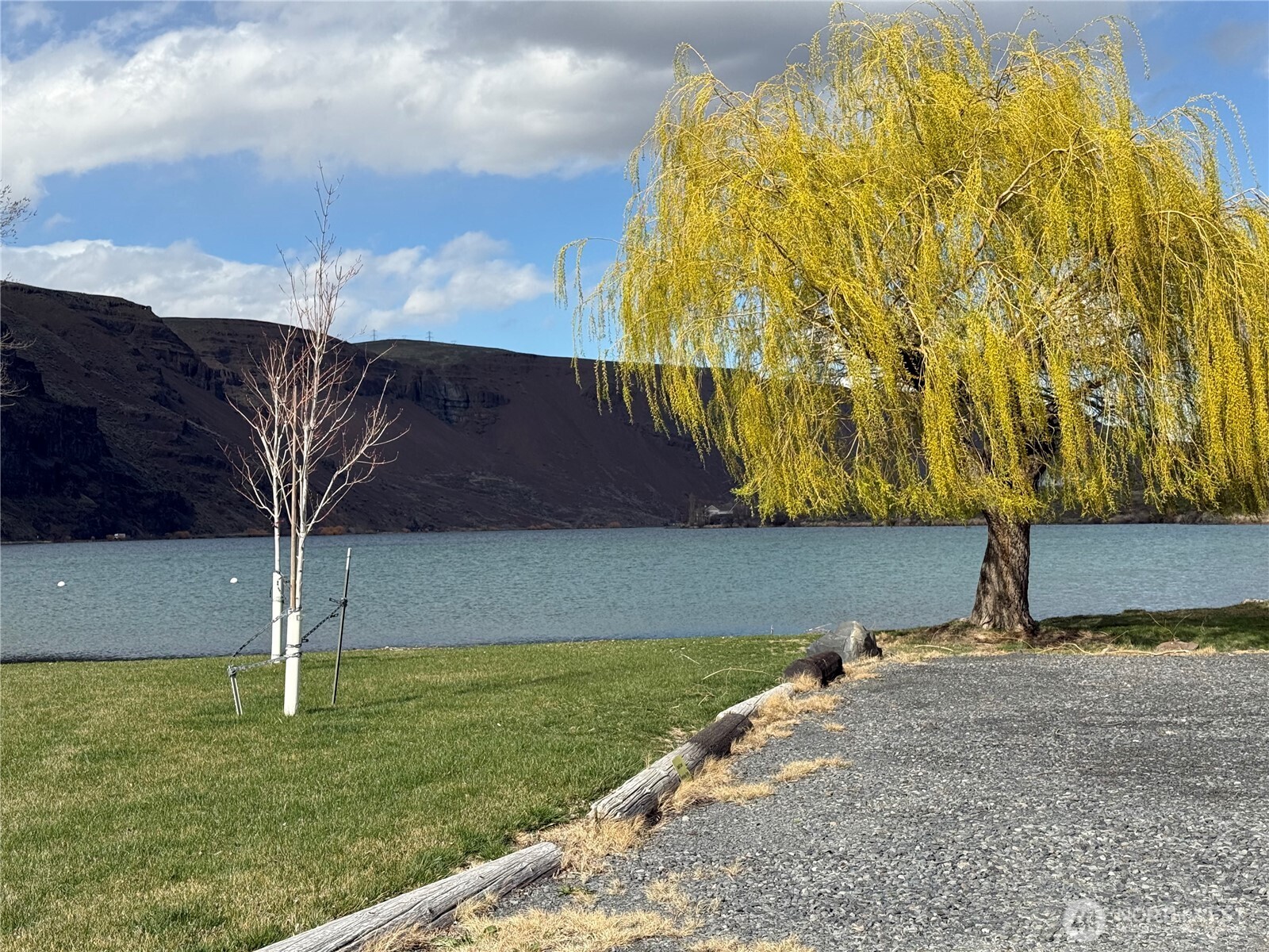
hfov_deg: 39.7
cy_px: 476
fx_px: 1760
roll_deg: +1.2
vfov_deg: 30.3
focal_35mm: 48
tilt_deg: +1.9
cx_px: 634
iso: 64
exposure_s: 1/5208
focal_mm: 6.76
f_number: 1.78
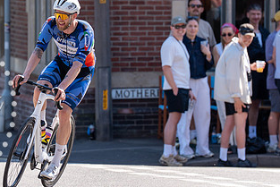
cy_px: 60
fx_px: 2887
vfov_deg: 3.7
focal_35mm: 371
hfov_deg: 5.5
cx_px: 72
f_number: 3.5
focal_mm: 200
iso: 250
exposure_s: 1/1000
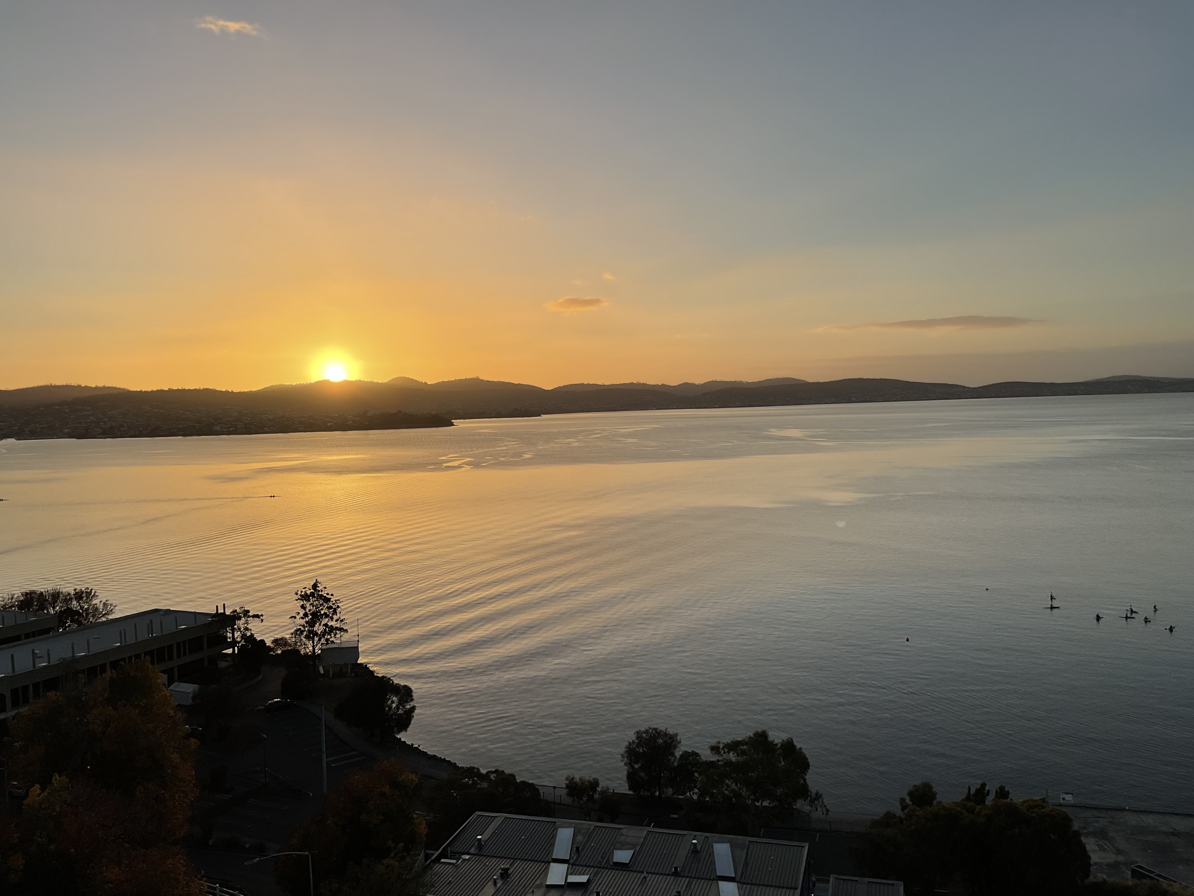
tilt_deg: -3.7
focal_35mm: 29
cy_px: 448
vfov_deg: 48.2
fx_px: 1000
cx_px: 597
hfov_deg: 61.7
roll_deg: +2.3
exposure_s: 1/1675
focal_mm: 3
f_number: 1.8
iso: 16
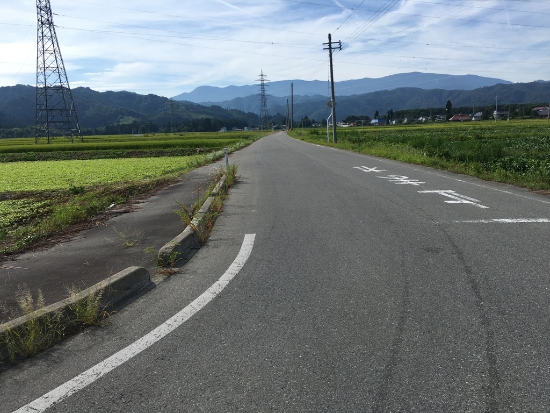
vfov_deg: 48.2
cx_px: 275
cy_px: 206
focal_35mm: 29
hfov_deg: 61.7
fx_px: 461
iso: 25
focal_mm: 4.15
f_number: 2.2
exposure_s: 1/2849
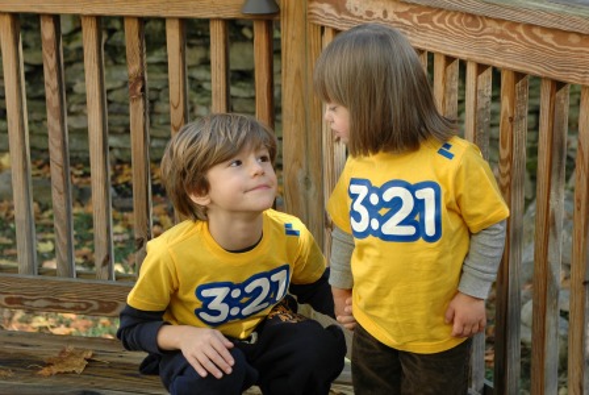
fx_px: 1278
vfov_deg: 17.5
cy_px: 198
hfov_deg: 26.0
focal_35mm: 78
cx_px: 294
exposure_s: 1/125
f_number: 5.6
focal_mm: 52
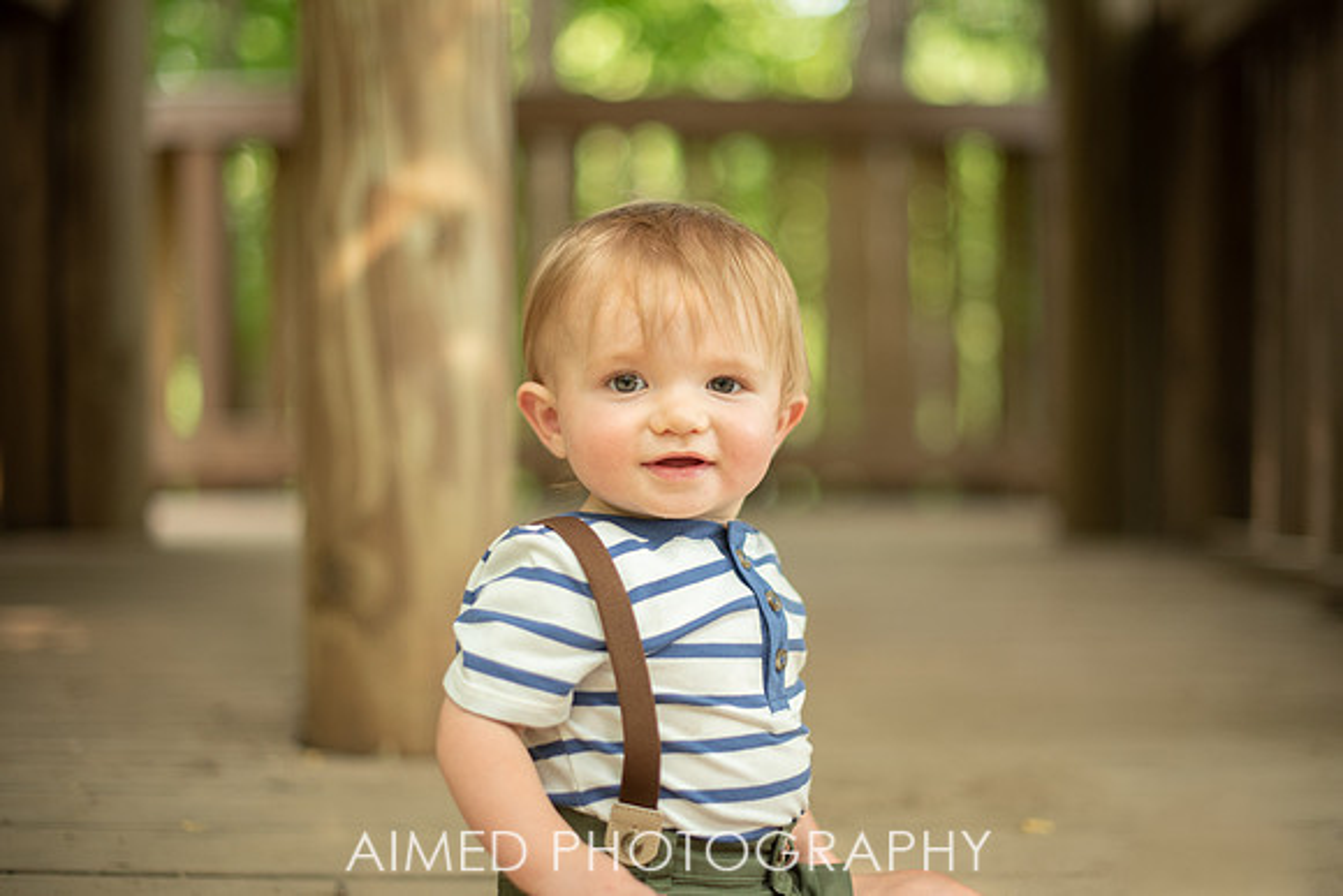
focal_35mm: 52
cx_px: 688
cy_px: 455
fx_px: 1927
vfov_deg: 26.2
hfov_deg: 38.4
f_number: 1.4
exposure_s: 1/500
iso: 640
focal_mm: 50
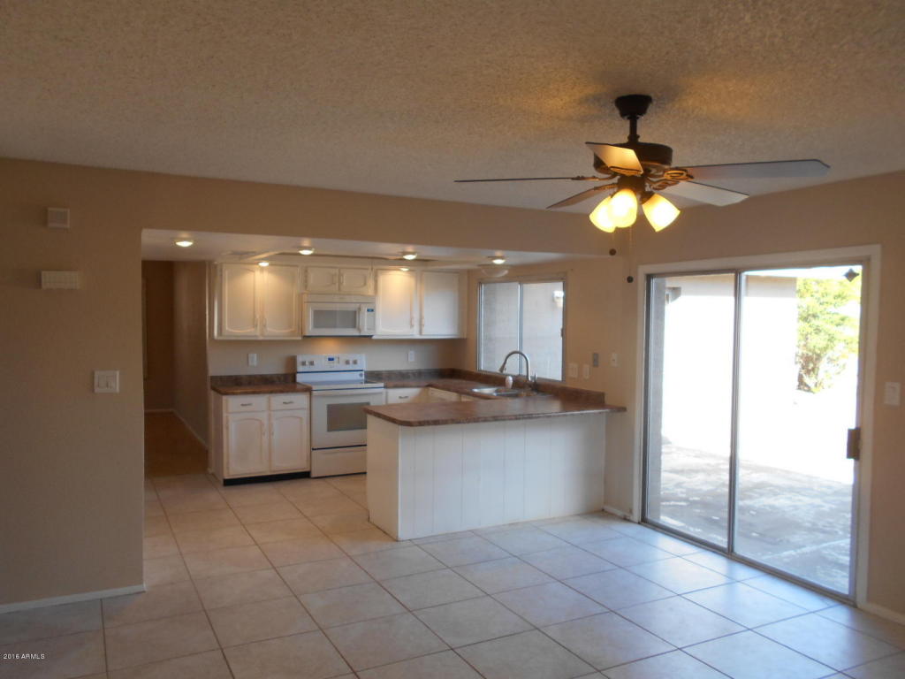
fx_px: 680
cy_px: 340
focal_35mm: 26
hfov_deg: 67.3
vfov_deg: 53.1
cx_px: 452
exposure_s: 1/60
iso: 80
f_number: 3.2
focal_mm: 4.6
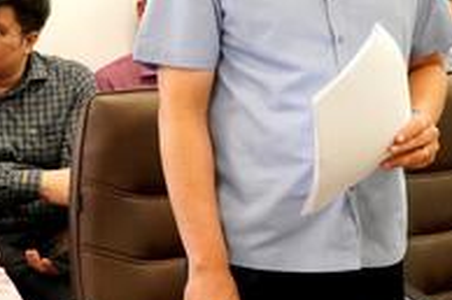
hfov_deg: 21.8
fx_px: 1167
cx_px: 310
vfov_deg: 14.5
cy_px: 16
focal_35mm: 93
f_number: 5.6
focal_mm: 20
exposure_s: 1/60
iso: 1250
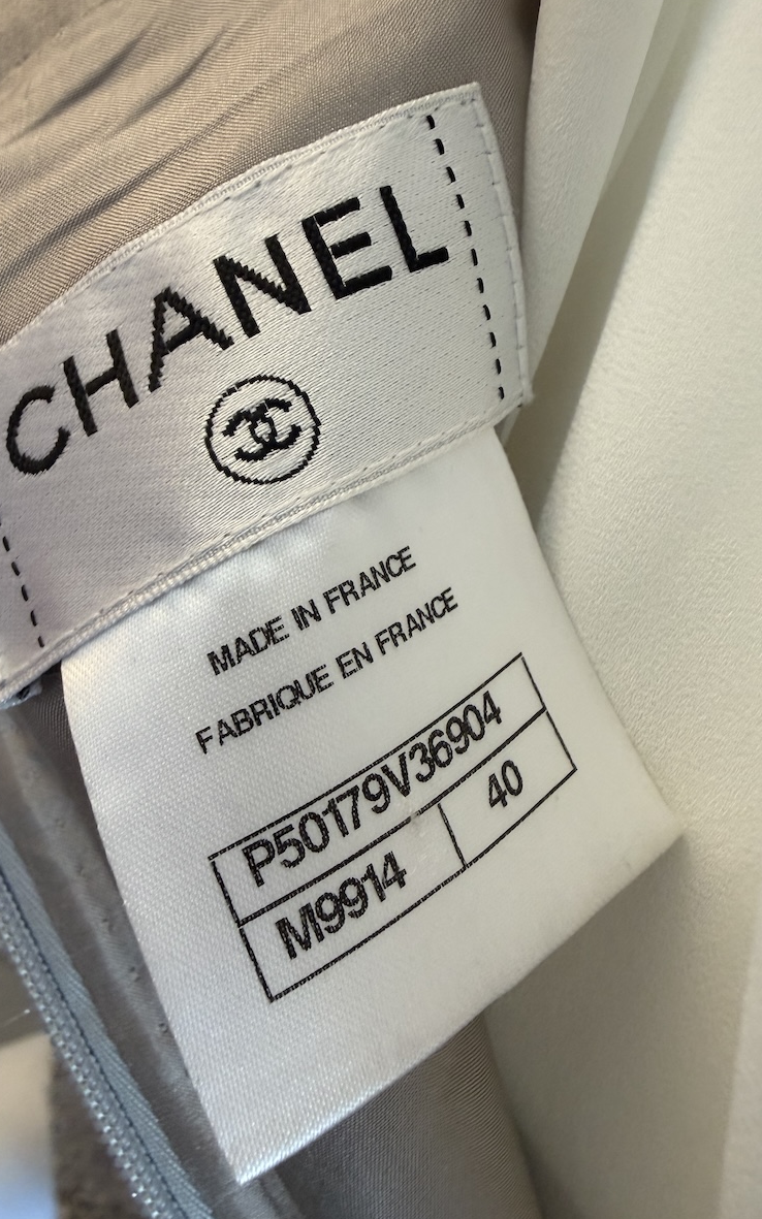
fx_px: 930
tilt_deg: -39.6
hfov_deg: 44.4
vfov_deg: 66.5
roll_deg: -15.2
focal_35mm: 28
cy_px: 605
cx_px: 335
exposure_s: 1/100
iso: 250
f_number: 2.2
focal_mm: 2.22
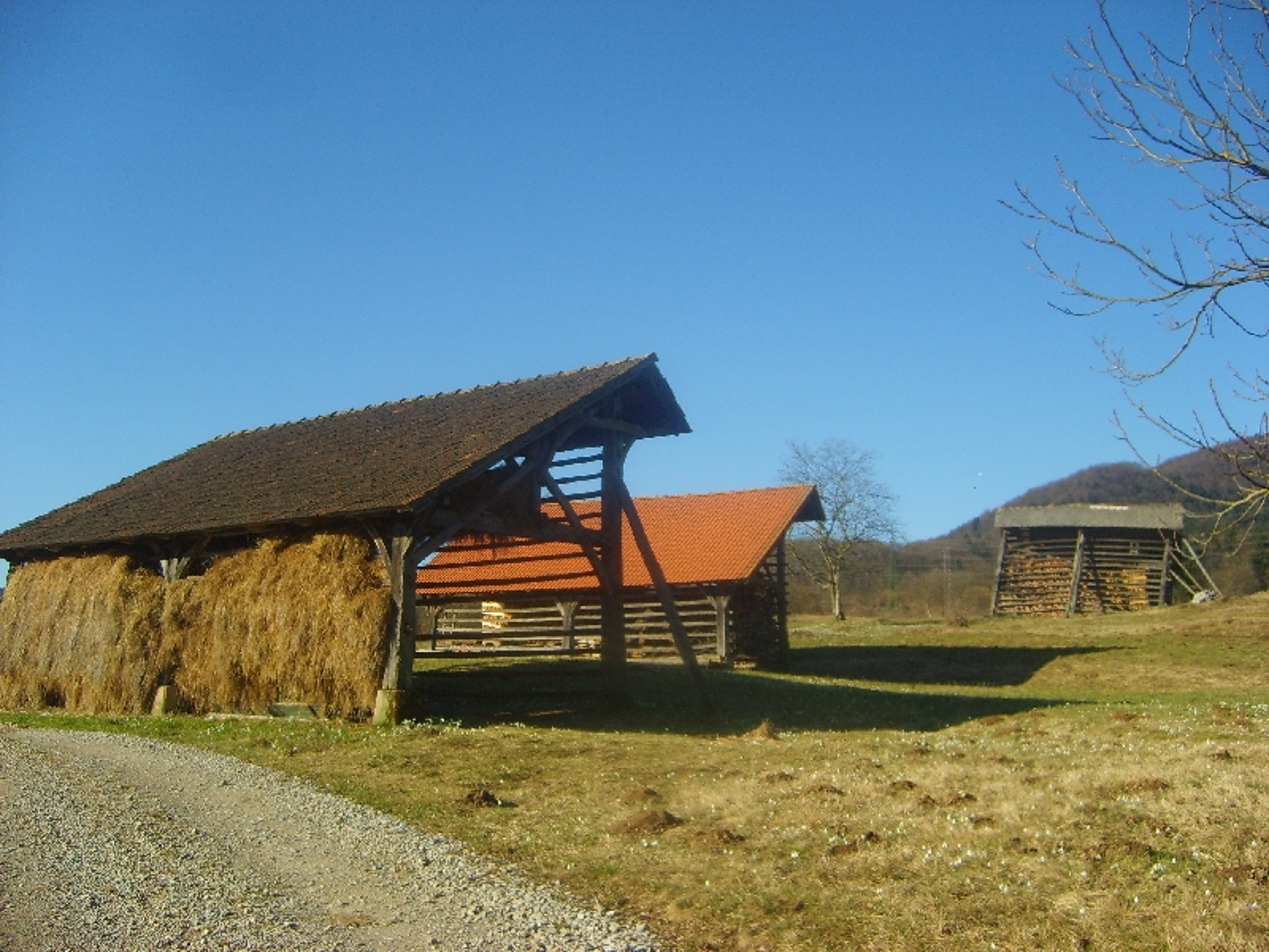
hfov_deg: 52.6
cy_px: 476
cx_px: 634
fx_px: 1283
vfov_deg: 40.7
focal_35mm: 35
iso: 50
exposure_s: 1/750
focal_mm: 5.8
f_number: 2.8
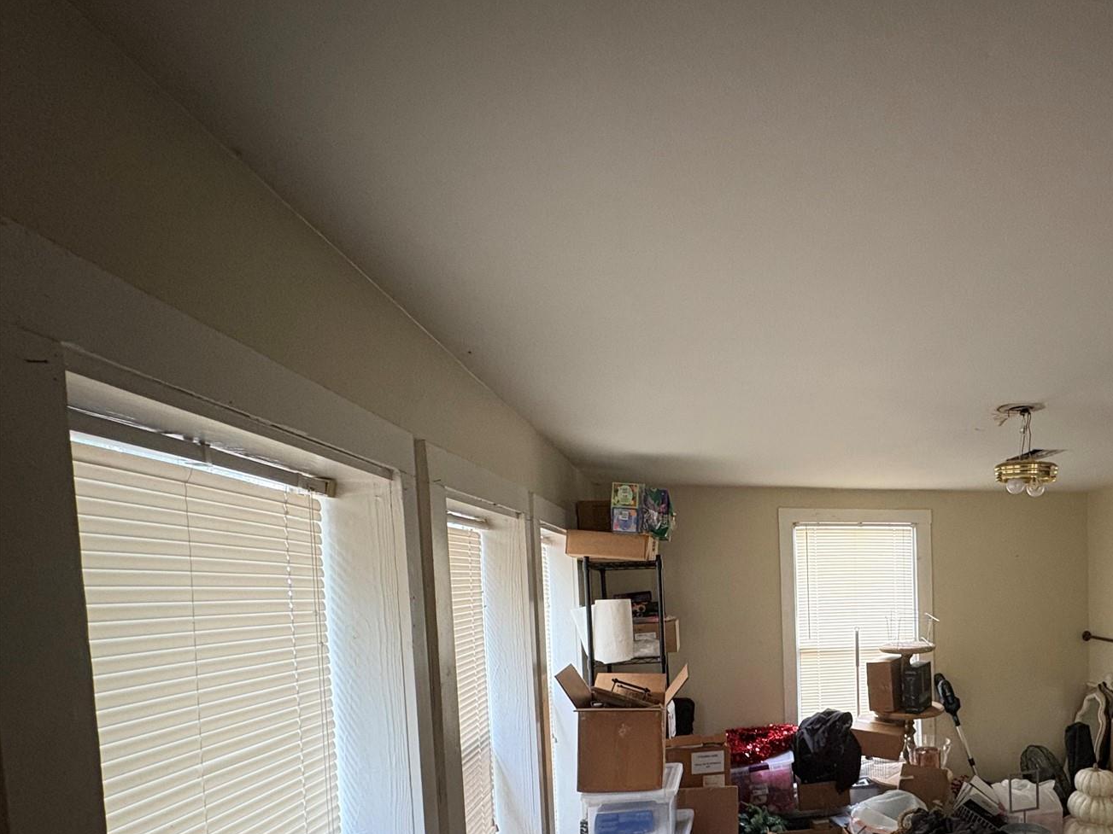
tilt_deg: -2.2
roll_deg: +2.0
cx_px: 871
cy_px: 611
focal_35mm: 22
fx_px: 707
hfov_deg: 69.8
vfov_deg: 58.3
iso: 400
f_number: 2.2
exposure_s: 1/60
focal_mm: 2.22
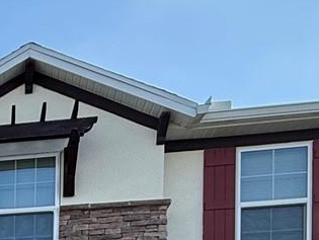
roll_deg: -1.0
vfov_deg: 16.4
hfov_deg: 22.6
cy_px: 468
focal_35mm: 71
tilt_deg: +1.6
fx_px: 655
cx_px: -155
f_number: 2.2
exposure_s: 1/527
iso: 64
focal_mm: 2.22
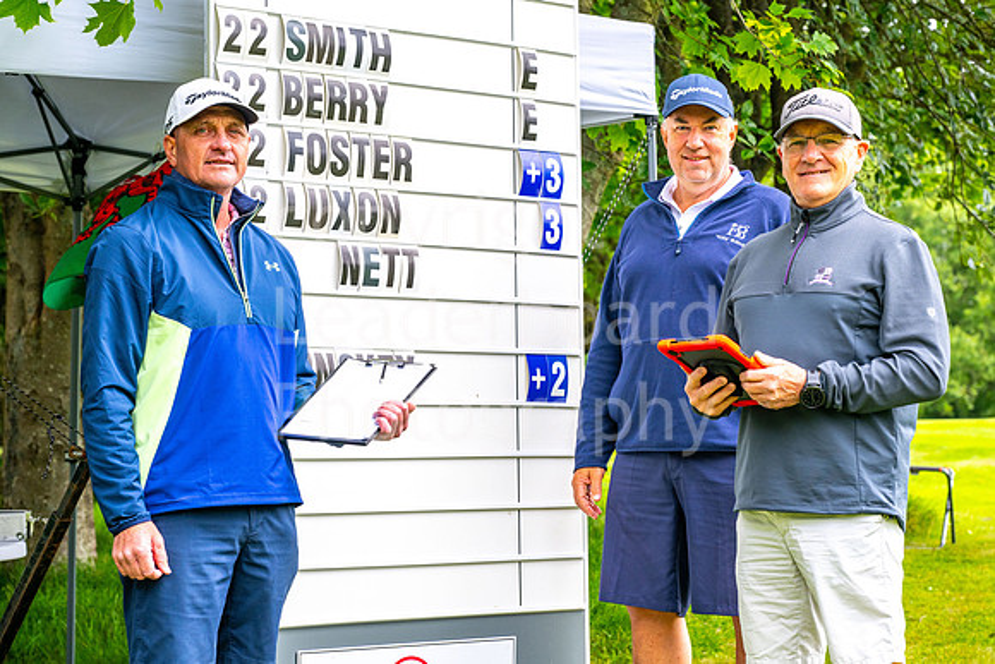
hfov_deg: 21.5
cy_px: 290
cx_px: 561
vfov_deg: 14.4
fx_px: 2618
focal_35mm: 95
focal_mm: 84
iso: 400
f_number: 6.3
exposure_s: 1/500
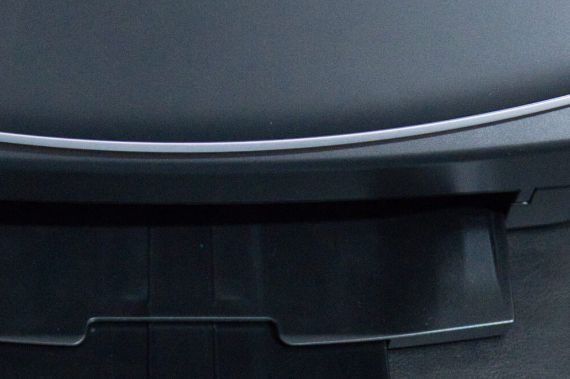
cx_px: 154
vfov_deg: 11.6
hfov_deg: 17.6
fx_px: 1836
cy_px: 433
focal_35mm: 116
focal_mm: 30
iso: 6400
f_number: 2.5
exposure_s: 1/125
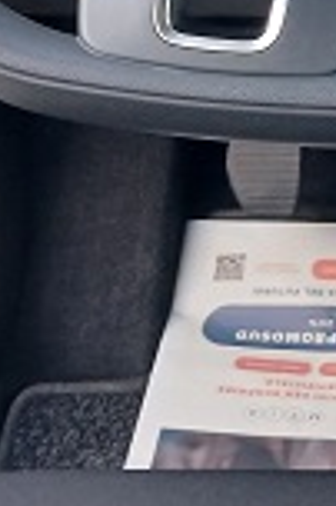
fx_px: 1557
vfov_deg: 17.6
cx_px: 499
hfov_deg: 11.8
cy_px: -100
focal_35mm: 111
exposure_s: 1/50
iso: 160
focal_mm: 3.98
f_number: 1.8
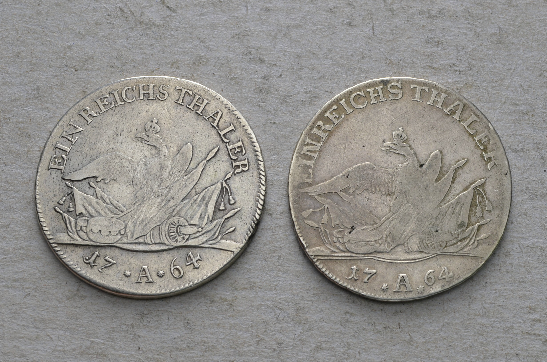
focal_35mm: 72
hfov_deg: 28.1
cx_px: 274
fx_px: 1092
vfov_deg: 18.8
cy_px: 181
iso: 400
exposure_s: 1/200
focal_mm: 48
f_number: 14
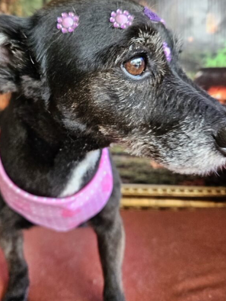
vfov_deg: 57.8
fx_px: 270
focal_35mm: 31
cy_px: 119
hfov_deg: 45.3
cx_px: 98
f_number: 1.8
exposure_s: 1/207
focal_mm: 5.4
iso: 200
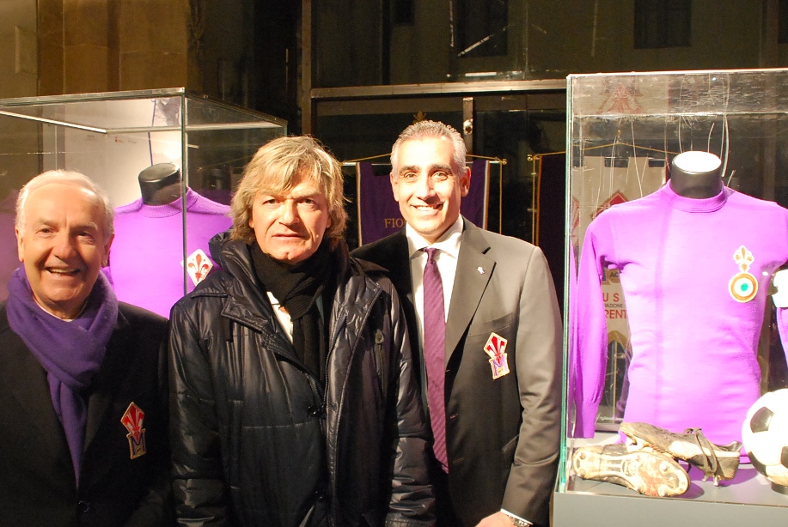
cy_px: 292
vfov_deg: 35.1
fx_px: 833
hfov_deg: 50.6
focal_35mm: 38
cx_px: 391
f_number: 3.8
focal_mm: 20
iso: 1400
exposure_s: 1/30
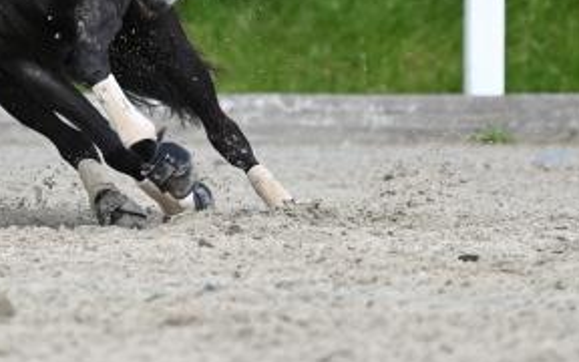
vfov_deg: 1.2
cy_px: -88
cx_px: 107
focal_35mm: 1133
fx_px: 17878
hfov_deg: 1.9
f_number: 5.6
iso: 400
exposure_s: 1/1250
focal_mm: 400
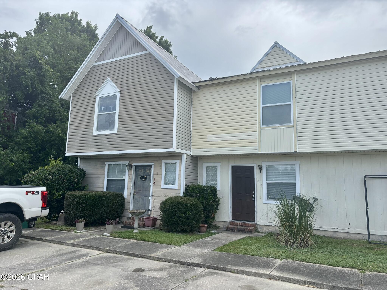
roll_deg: -2.3
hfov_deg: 67.3
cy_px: 145
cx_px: 194
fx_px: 291
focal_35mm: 26
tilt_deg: +7.8
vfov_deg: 53.1
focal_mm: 5.96
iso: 50
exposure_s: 1/1812
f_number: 1.6
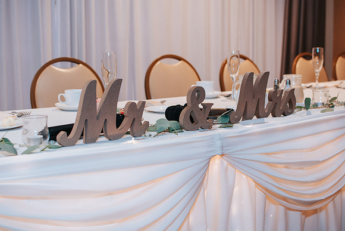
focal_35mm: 52
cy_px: 116
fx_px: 503
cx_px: 172
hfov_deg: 37.8
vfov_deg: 25.8
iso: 800
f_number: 3.2
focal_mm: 35
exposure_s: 1/200
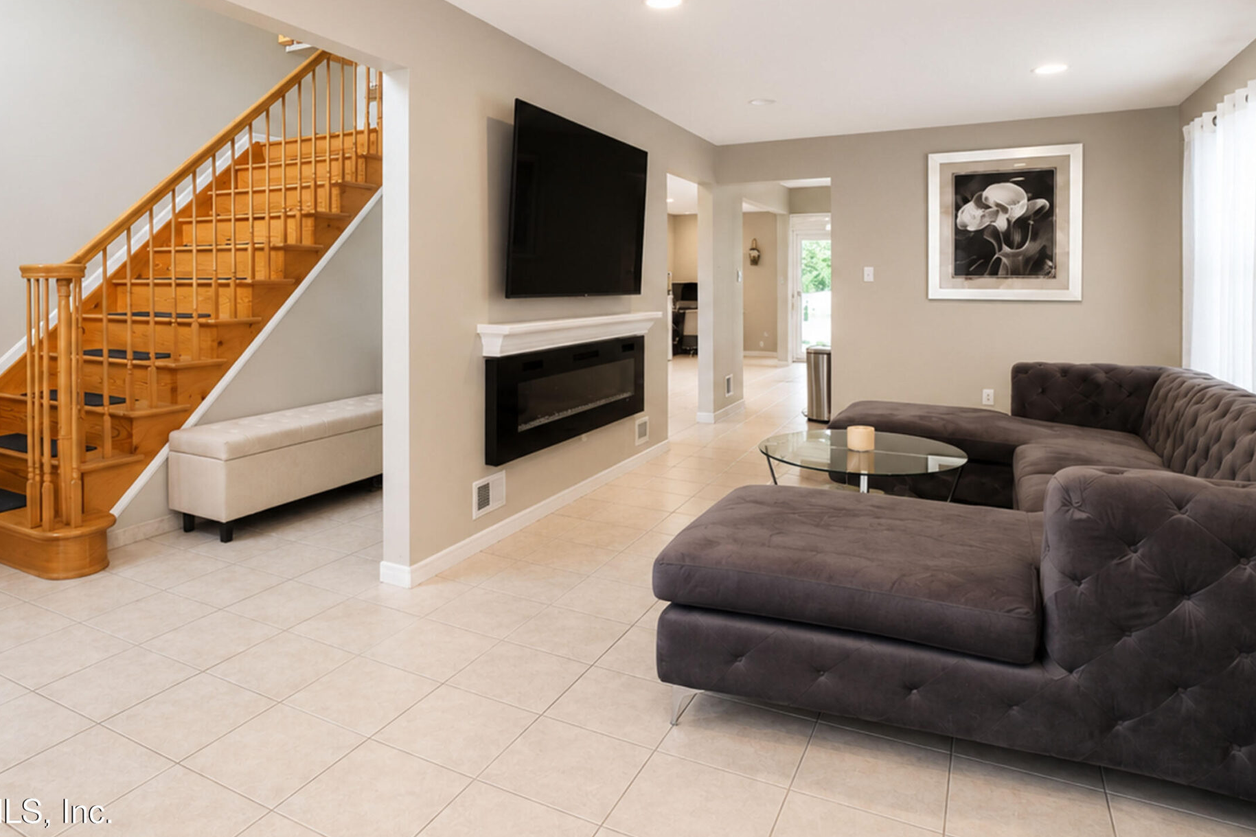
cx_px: 546
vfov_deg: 58.2
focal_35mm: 21
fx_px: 733
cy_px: 279
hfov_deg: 80.8
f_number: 10
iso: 1600
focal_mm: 10
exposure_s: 1/60
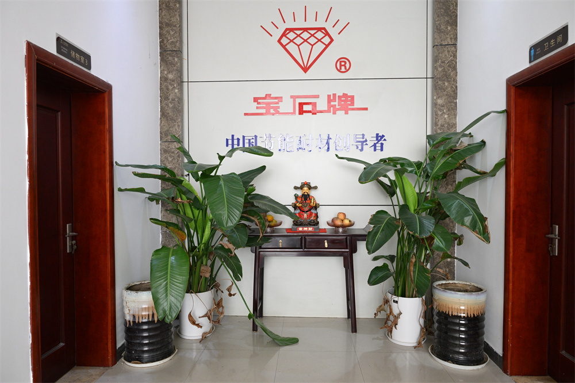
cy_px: 192
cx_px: 288
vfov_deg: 53.1
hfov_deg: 73.8
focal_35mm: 24
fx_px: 383
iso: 2500
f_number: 7.1
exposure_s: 1/80
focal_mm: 24
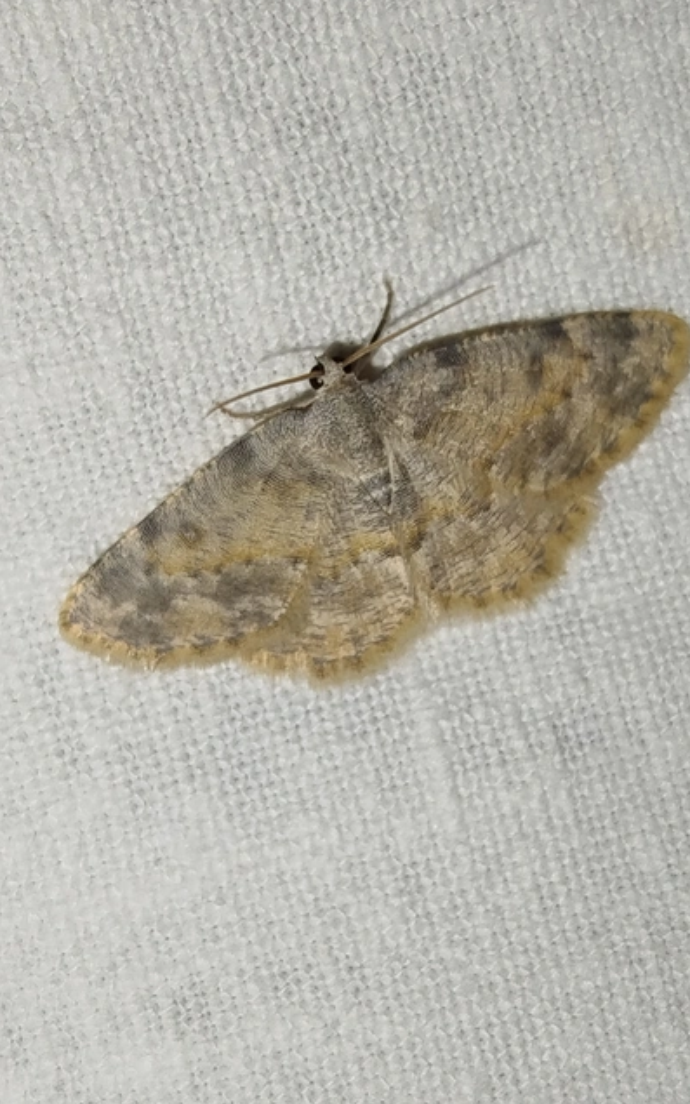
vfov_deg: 26.1
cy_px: 555
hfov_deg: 16.5
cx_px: 344
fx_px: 2376
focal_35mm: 79
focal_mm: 5.31
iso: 80
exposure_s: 1/100
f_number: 1.7
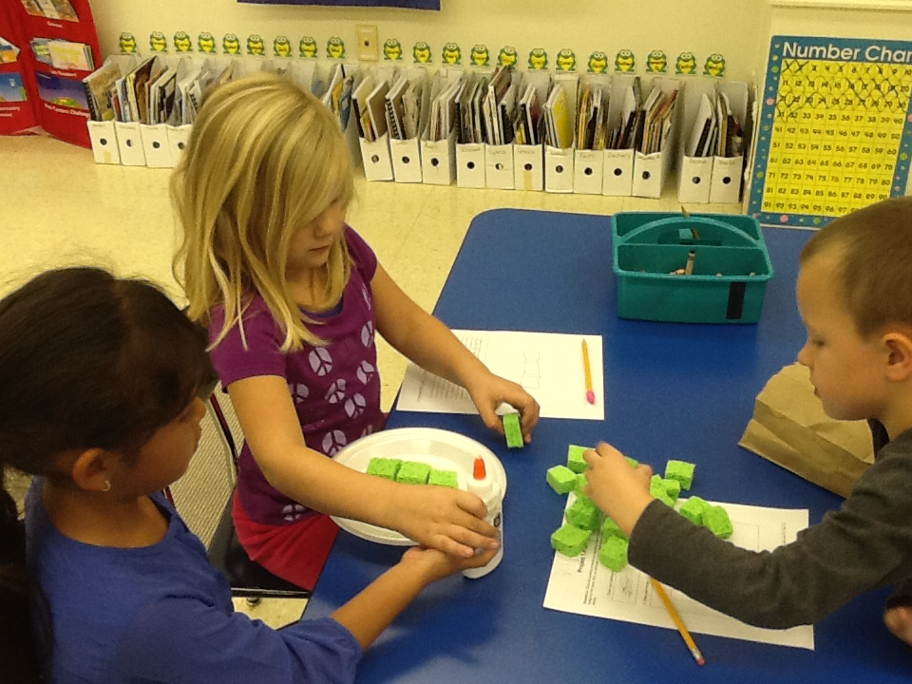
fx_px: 1159
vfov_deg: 32.9
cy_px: 342
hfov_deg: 42.9
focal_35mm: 44
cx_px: 456
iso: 64
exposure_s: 1/30
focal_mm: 2.03
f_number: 2.4
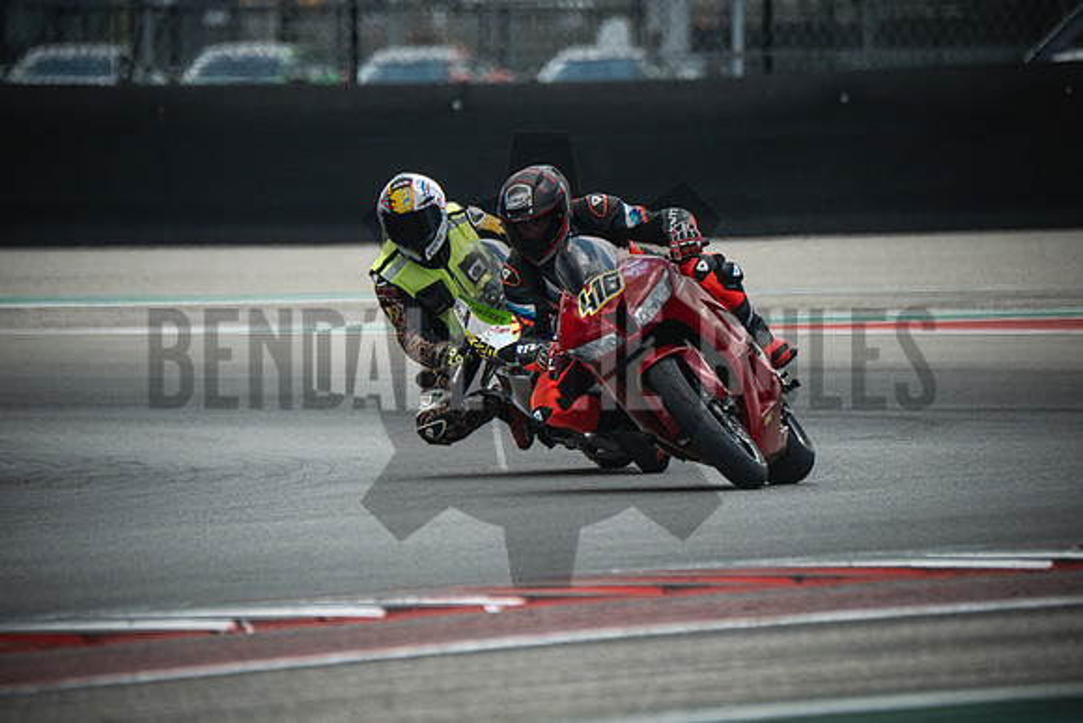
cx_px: 542
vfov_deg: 2.3
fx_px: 18053
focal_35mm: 600
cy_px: 362
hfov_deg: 3.4
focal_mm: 400
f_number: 5.6
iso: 1600
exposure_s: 1/1600
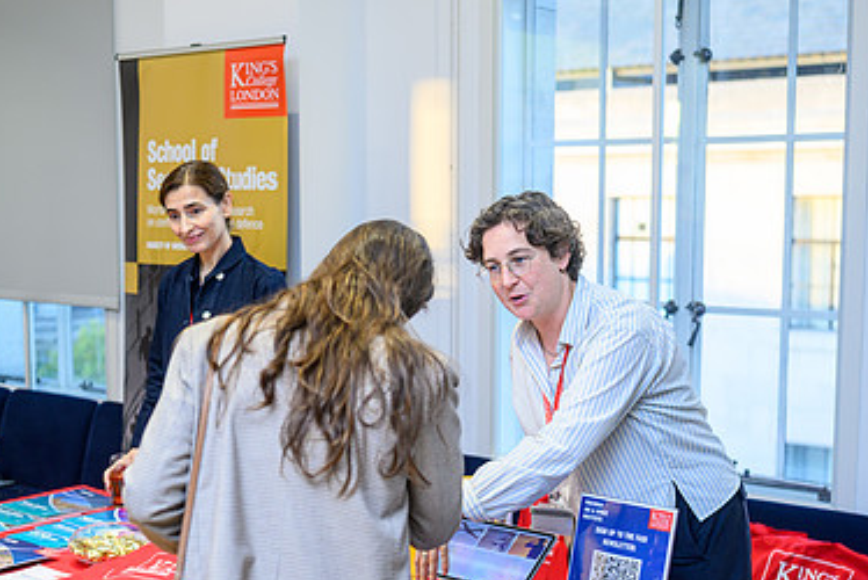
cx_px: 362
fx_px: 1327
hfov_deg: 36.1
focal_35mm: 55
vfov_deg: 24.6
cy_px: 335
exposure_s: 1/200
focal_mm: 35
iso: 500
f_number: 2
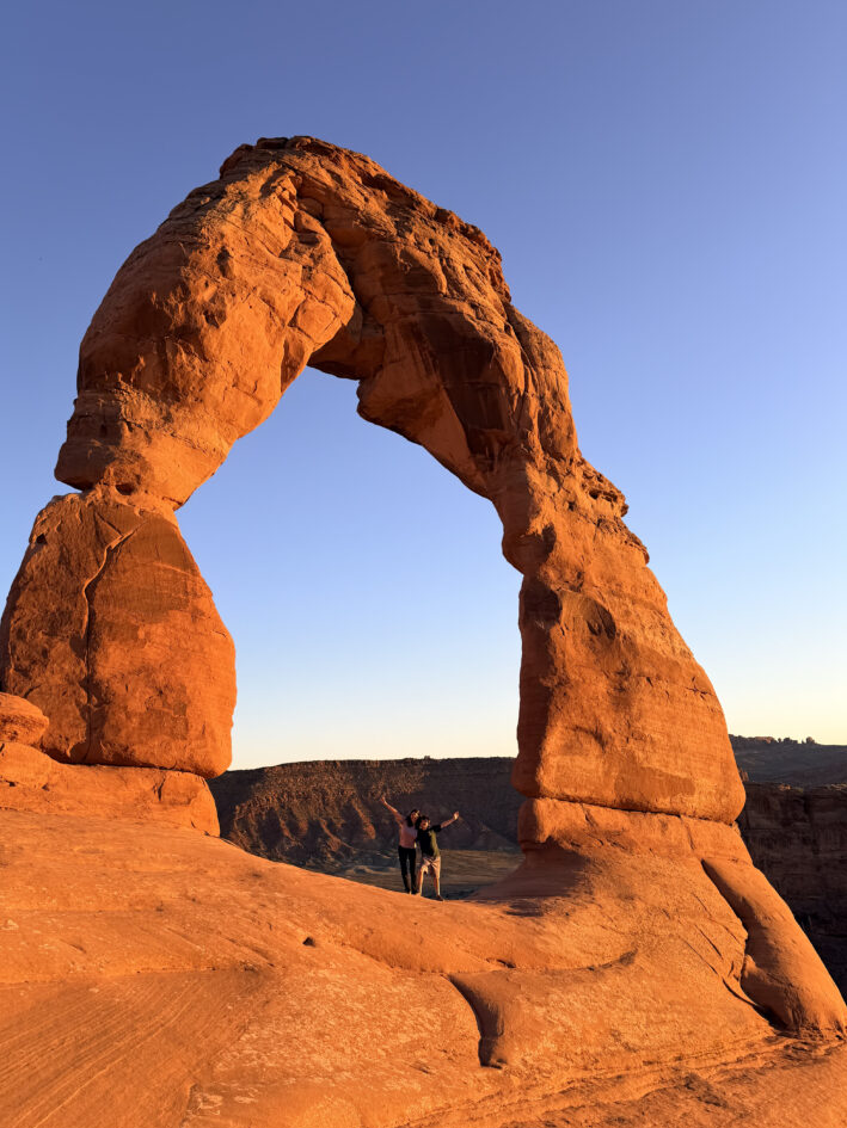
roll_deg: +5.0
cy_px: 534
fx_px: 848
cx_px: 392
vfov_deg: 67.2
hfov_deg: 53.0
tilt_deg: +16.8
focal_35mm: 26
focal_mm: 6.76
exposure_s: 1/822
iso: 80
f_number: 1.78
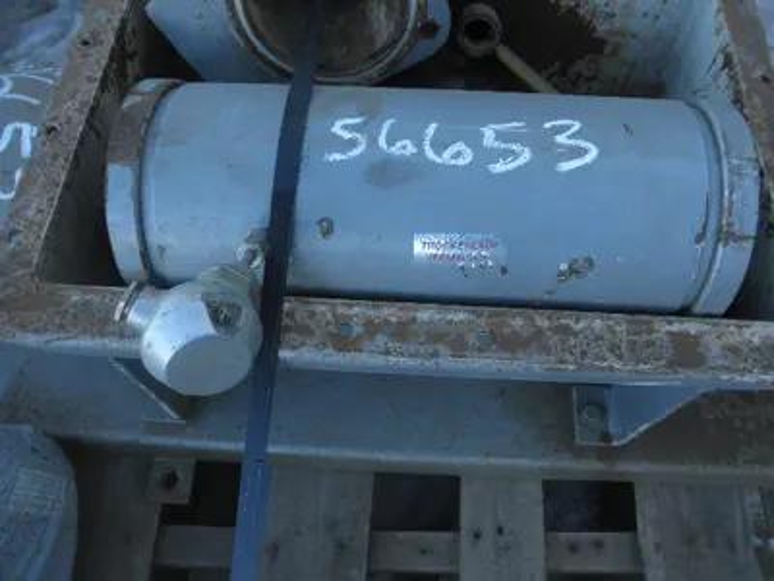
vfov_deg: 49.7
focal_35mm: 28
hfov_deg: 63.4
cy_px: 290
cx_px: 387
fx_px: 626
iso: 64
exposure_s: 1/125
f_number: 3
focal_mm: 5
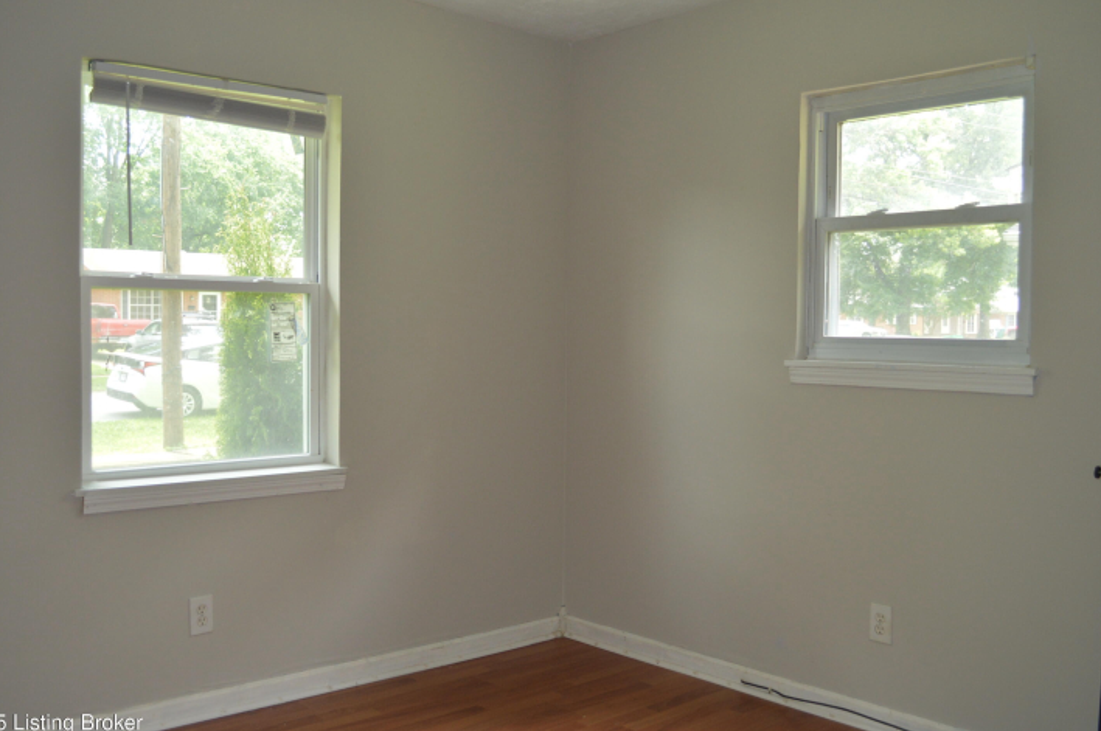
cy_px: 369
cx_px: 525
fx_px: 1069
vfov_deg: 37.8
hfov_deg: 54.5
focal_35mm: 35
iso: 400
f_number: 4
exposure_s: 1/80
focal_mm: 22
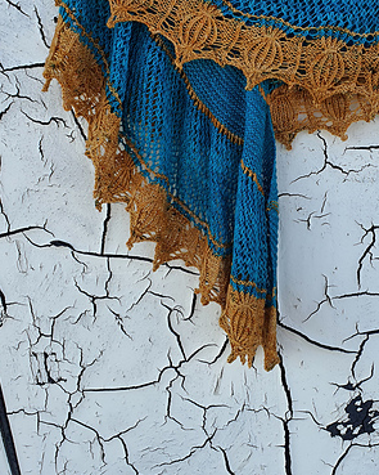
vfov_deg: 41.6
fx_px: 617
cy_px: 165
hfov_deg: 33.7
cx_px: 269
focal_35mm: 44
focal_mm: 4.3
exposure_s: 1/466
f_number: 2.4
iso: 50
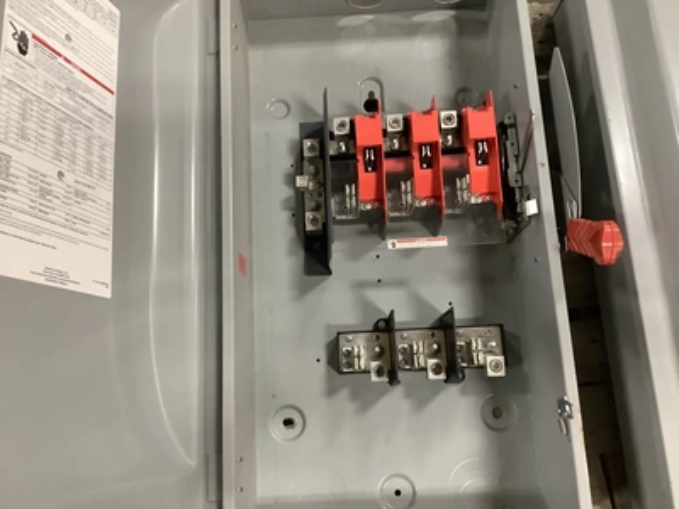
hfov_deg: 58.4
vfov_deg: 45.4
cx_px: 340
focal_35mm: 31
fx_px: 608
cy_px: 254
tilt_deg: -78.7
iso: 320
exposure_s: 1/40
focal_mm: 3.3
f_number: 2.4
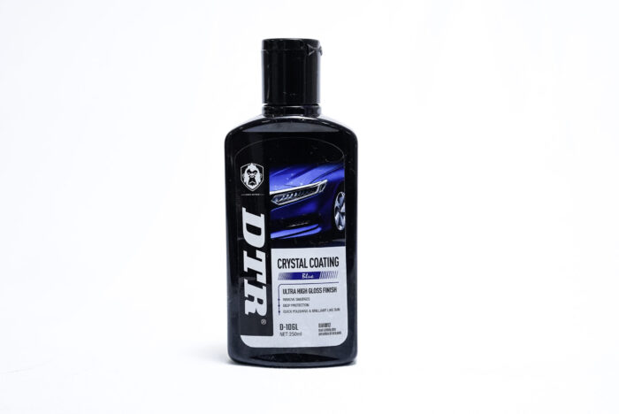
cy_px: 207
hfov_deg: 33.4
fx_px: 1032
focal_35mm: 60
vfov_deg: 22.7
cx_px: 310
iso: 3200
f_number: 8
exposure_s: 1/250
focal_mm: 60
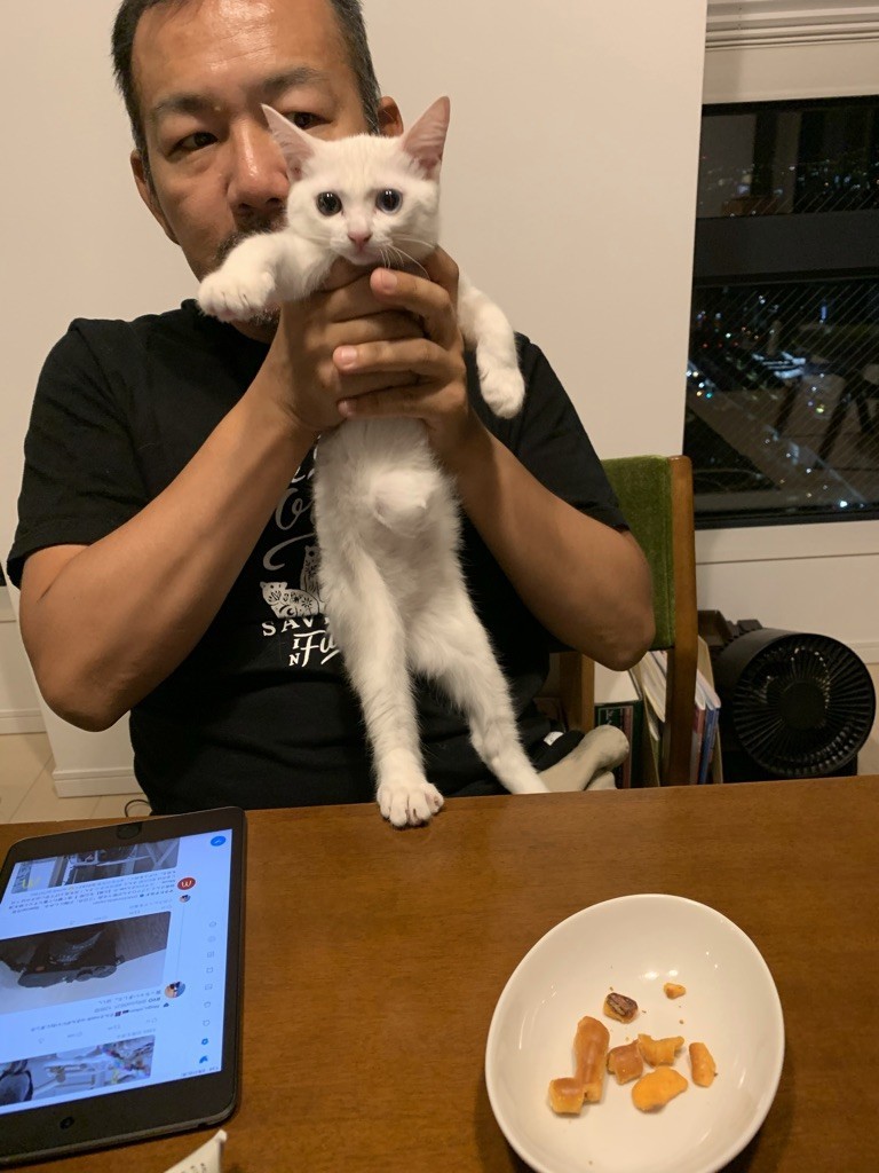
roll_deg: +3.5
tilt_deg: -23.8
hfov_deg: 53.1
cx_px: 440
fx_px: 880
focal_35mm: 26
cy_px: 586
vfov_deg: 67.3
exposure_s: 1/60
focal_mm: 4.25
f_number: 1.8
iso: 250
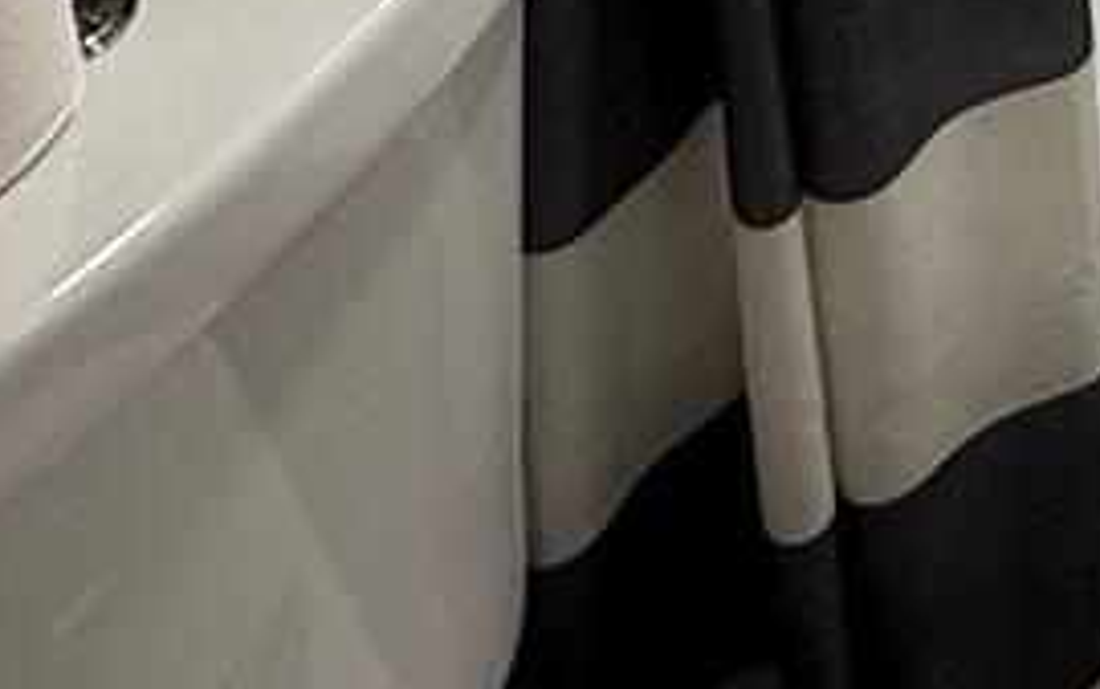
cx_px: 1454
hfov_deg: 21.2
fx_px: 2639
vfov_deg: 10.9
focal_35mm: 88
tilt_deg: -12.2
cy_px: -1264
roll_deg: +2.0
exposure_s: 1/60
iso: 160
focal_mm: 2.22
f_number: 2.2
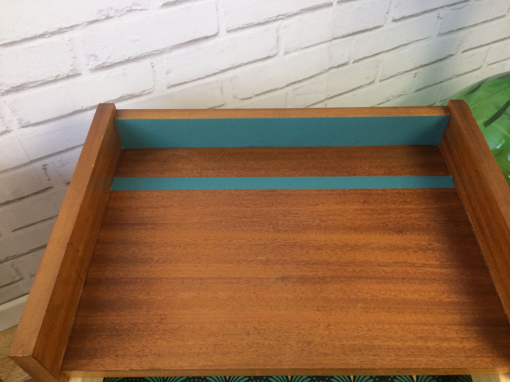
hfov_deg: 61.7
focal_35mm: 29
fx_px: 427
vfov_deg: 48.2
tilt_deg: -50.1
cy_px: 191
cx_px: 255
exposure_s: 1/33
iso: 80
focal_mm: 4.15
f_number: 2.2
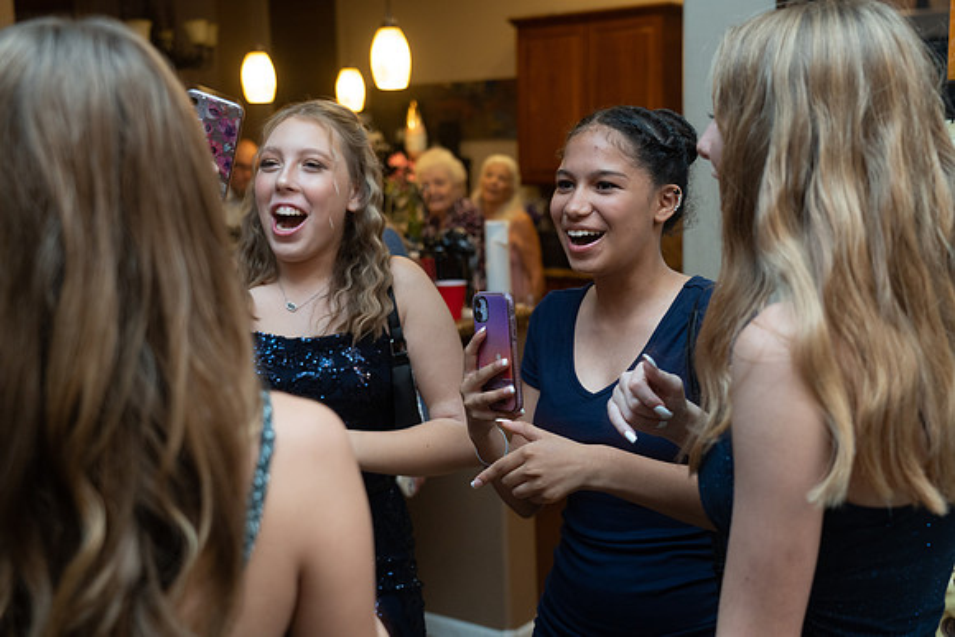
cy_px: 318
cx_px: 478
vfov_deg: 29.9
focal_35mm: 45
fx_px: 1194
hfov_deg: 43.6
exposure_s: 1/50
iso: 1600
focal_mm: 45
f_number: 4
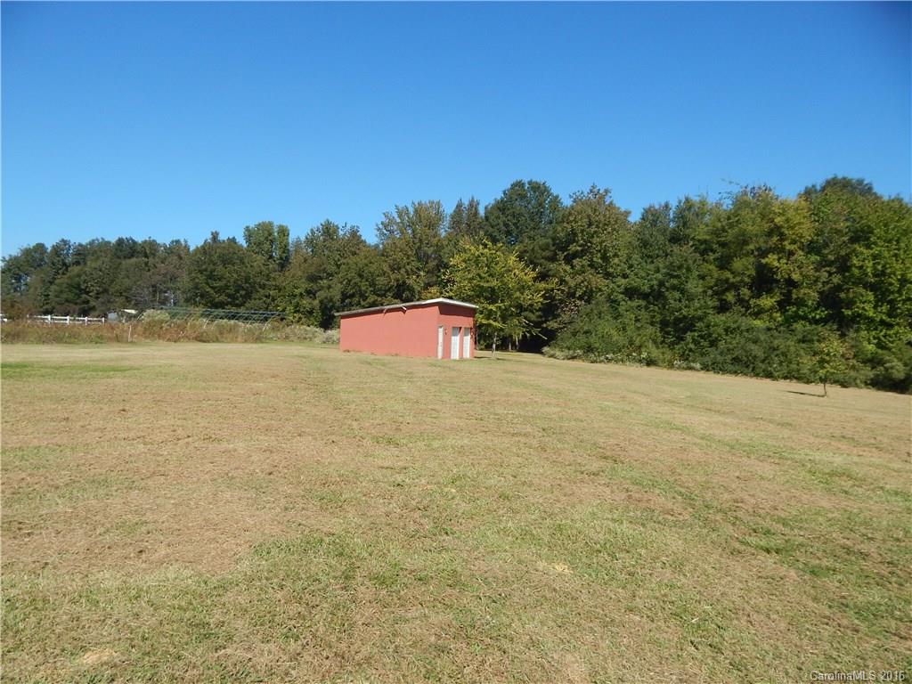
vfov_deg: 61.1
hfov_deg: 76.4
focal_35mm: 22
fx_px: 580
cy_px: 342
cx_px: 456
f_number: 6
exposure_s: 1/500
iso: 125
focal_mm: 4
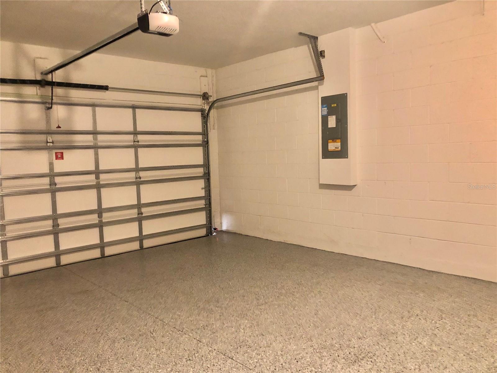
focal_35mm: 28
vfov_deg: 49.7
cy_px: 186
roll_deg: +1.5
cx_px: 248
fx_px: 402
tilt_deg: -6.2
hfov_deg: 63.4
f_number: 1.8
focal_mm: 3.99
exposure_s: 1/6
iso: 80
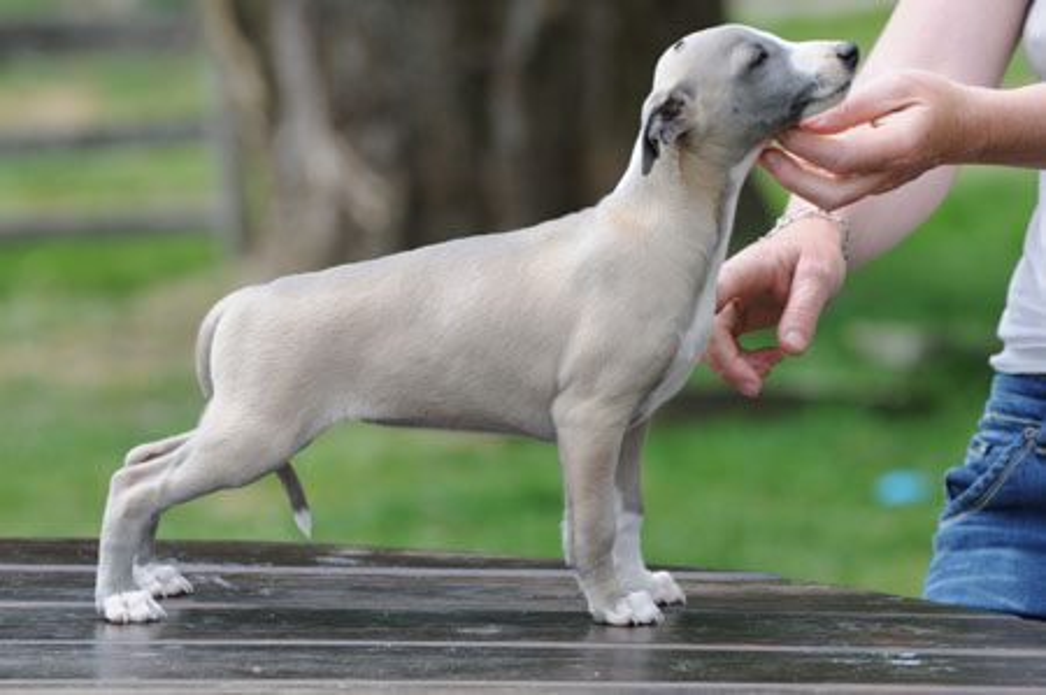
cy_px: 348
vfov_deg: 6.5
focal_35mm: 210
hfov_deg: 9.8
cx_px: 523
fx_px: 6095
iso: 200
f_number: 5.6
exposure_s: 1/400
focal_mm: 140
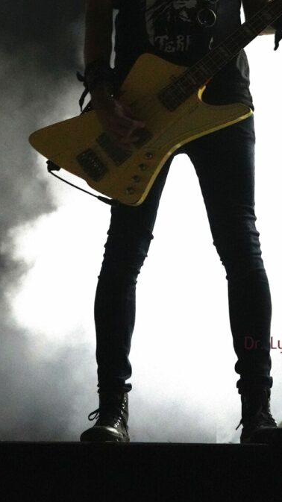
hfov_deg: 10.7
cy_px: 107
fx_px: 1504
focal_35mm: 113
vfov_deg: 18.8
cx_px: 166
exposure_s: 1/100
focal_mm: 42
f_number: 4.5
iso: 6400
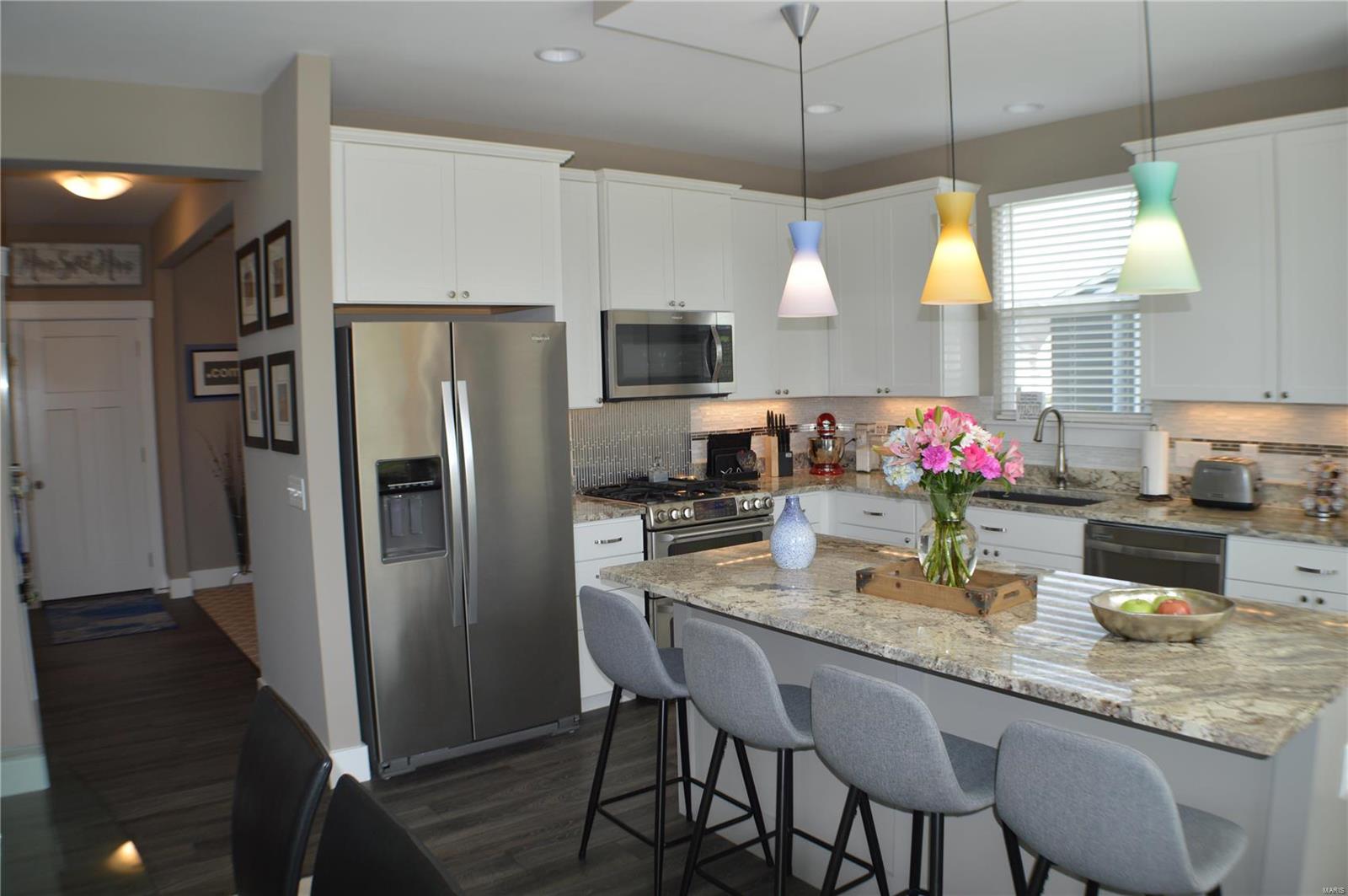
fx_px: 1234
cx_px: 674
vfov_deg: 39.9
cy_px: 448
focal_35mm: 33
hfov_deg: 57.3
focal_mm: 22
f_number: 4
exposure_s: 1/125
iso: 160
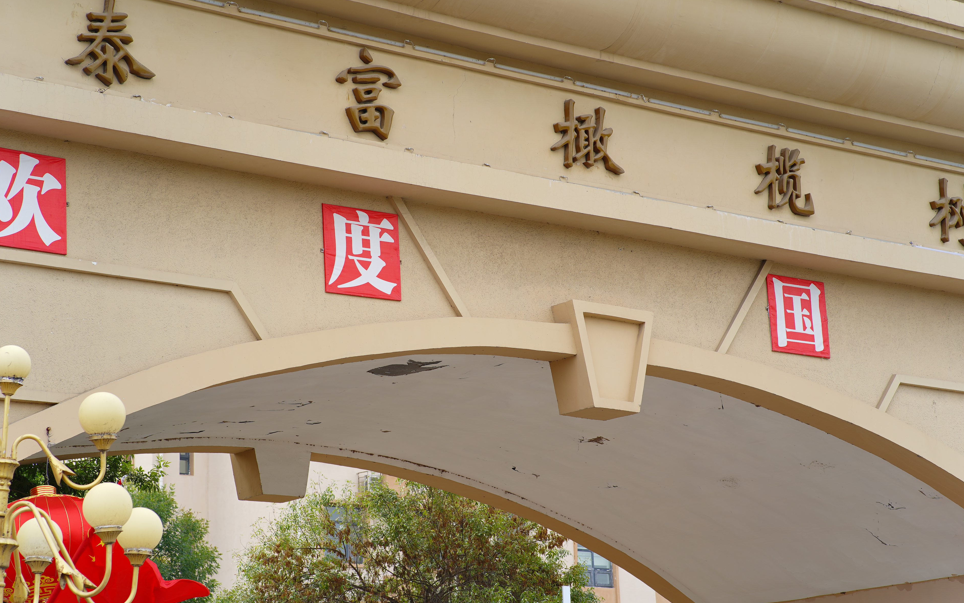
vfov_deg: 14.5
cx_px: 486
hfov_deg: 23.0
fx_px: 2364
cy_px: 307
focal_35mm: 90
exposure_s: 1/250
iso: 80
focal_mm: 85
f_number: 4.5
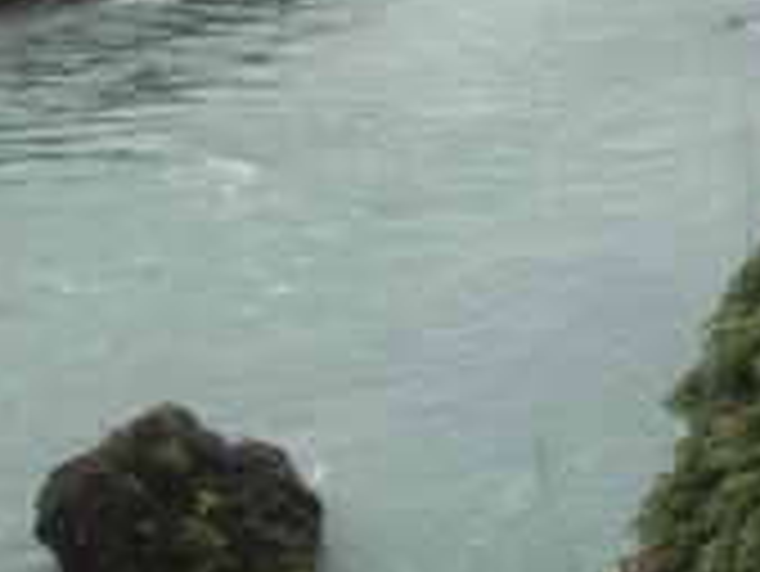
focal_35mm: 91
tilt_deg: -11.9
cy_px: 140
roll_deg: -1.3
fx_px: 1999
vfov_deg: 16.2
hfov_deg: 20.8
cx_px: 758
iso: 20
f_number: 1.8
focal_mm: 3.99
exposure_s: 1/731
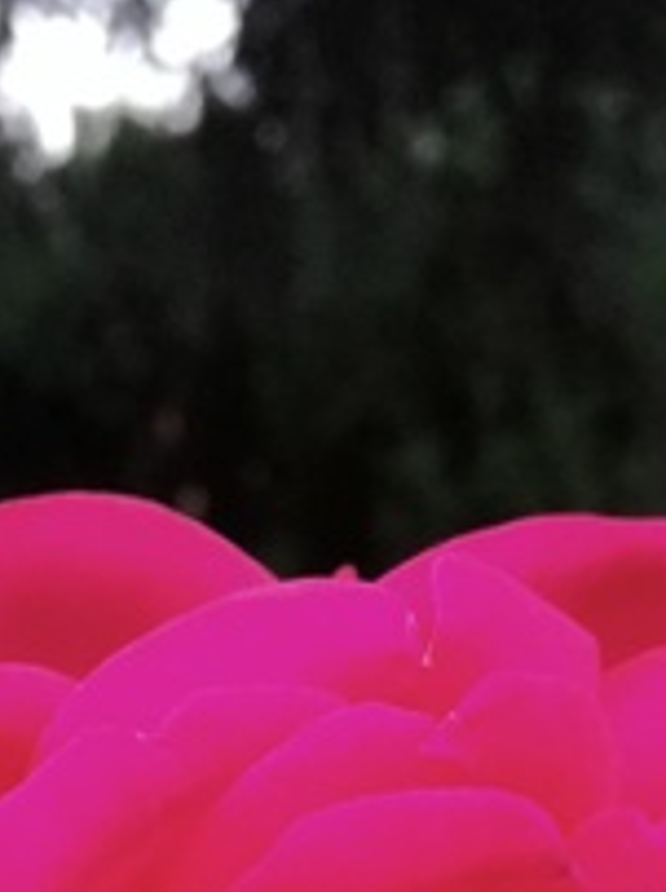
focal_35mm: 107
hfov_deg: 13.8
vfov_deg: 16.7
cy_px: 1342
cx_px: 331
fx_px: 2751
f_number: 2
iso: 250
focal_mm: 3.79
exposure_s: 1/33.3
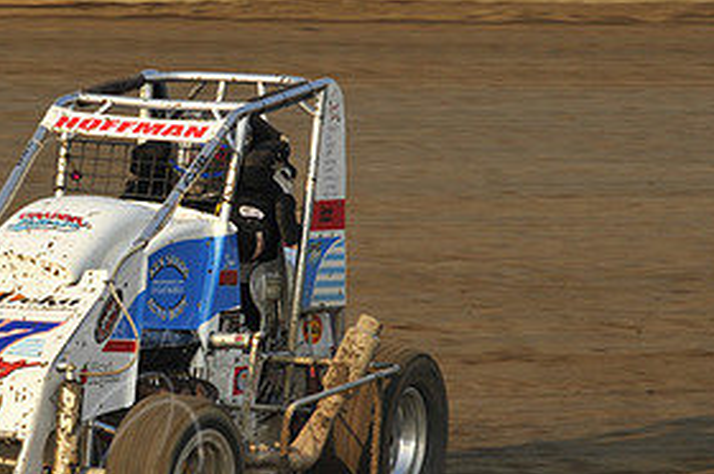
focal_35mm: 352
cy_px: 240
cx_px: 120
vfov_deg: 3.9
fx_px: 6973
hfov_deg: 5.9
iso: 400
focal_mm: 170
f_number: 11
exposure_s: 1/320
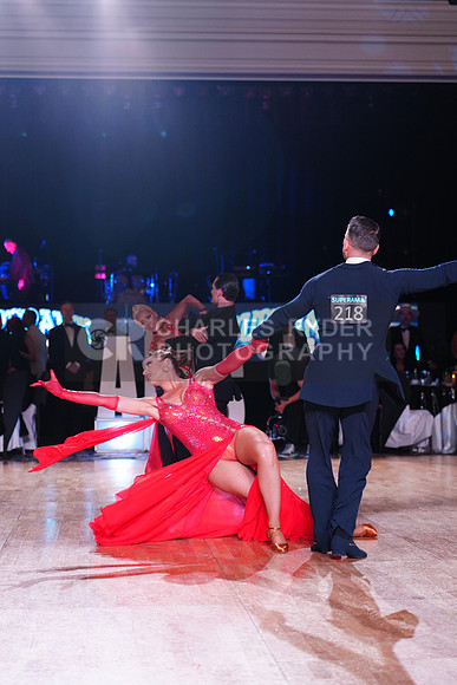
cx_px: 228
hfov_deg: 19.5
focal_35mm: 70
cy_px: 342
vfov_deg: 28.8
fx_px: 1332
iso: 1600
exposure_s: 1/400
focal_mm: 70
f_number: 2.8
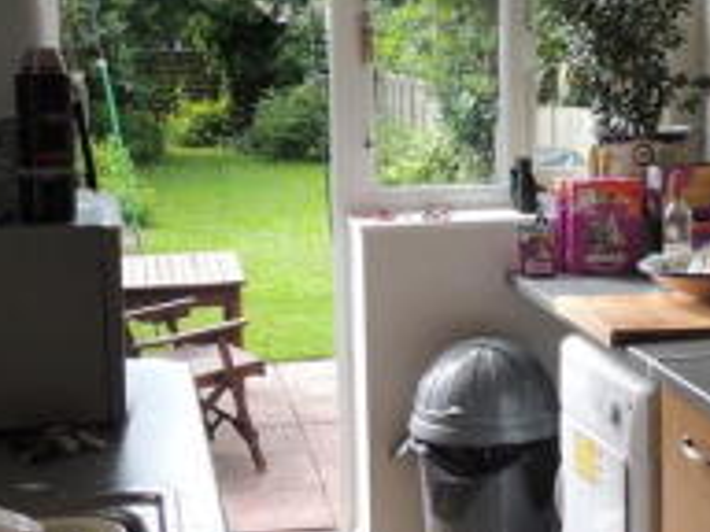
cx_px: 582
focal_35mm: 73
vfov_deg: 20.2
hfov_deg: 26.1
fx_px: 1497
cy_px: 242
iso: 100
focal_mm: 4.3
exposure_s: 1/160
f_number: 3
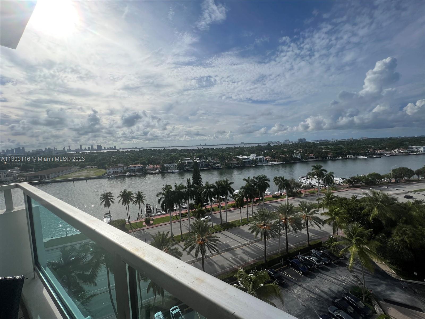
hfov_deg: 106.2
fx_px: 160
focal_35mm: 13
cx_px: 212
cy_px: 160
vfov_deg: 89.9
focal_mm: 1.57
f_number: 1.8
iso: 40
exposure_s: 1/4219
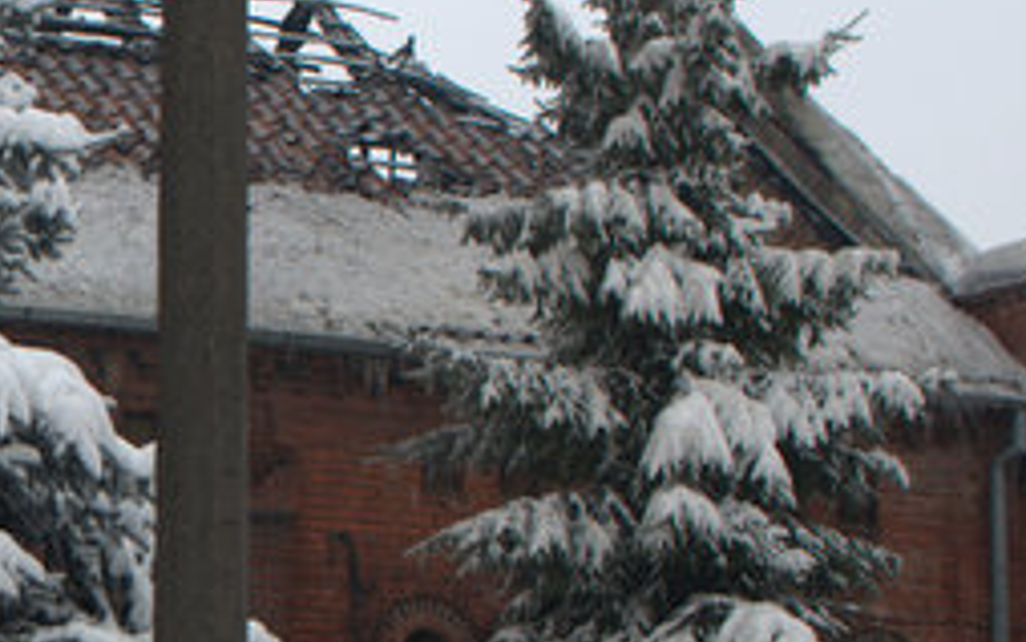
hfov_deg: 12.2
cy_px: 406
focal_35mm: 169
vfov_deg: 7.8
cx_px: -77
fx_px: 4717
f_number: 4
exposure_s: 1/400
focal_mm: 35
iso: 200
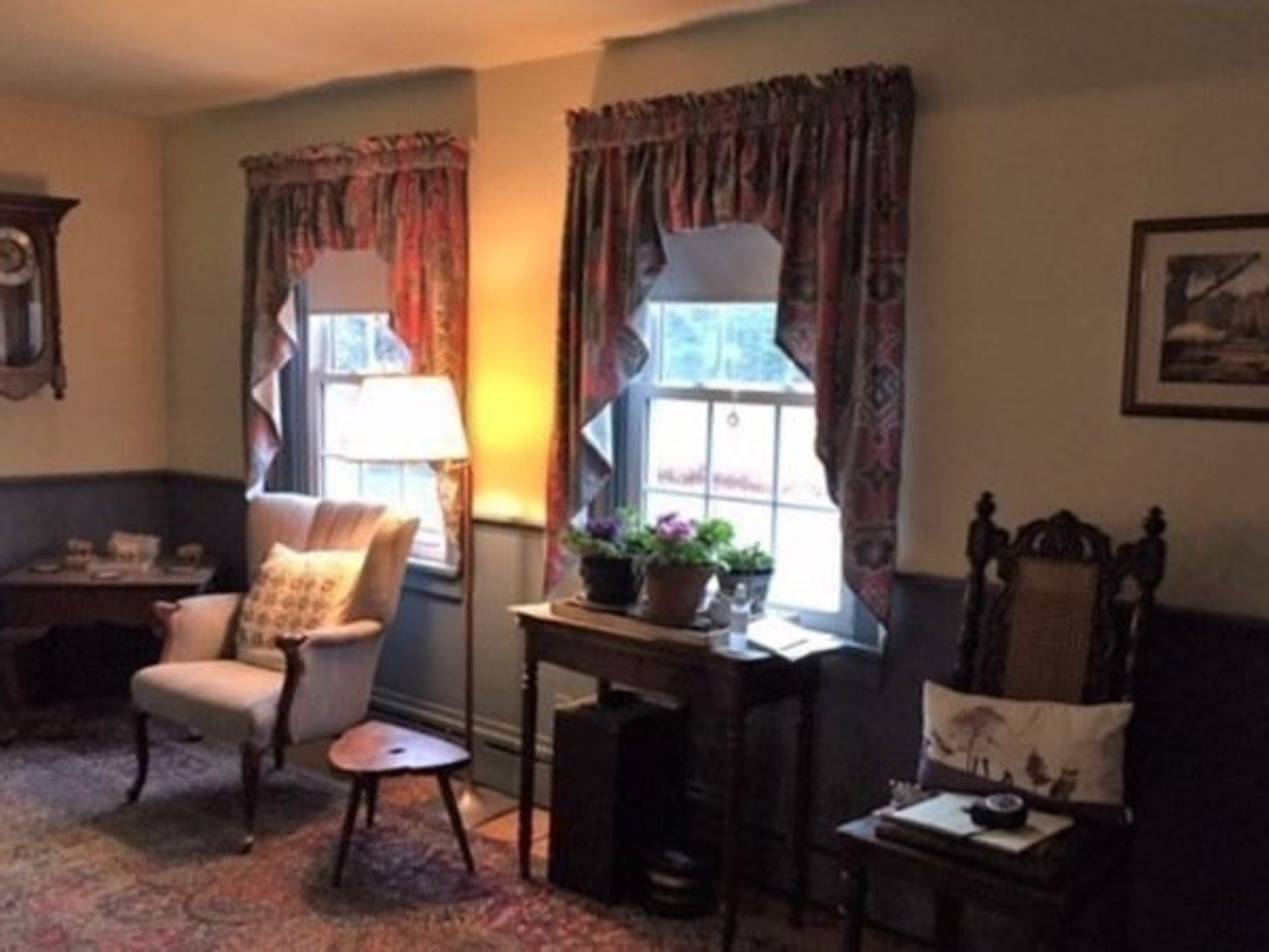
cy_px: 476
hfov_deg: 61.7
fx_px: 1063
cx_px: 634
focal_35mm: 29
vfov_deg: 48.2
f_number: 2.2
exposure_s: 1/30
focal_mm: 4.15
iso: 200
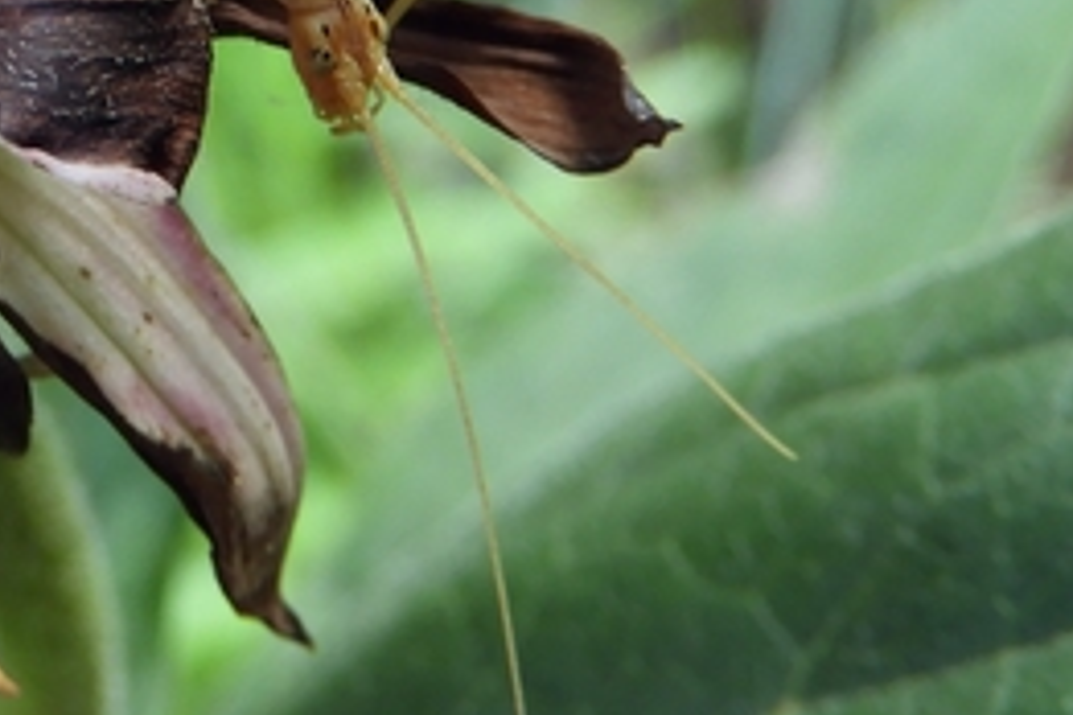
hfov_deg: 19.3
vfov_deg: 13.1
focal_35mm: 102
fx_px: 3040
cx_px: -84
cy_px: -148
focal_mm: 5.4
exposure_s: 1/50
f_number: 3.5
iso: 100
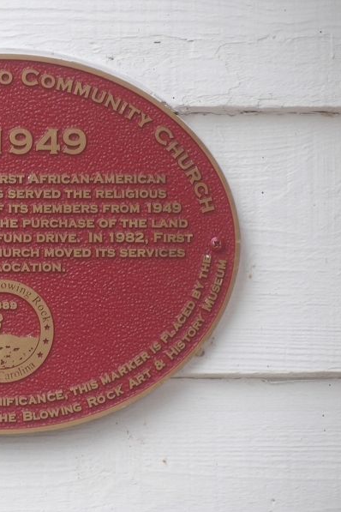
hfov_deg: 1.9
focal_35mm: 713
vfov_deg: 2.9
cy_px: 256
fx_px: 10130
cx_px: 6
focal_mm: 91.8
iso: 122
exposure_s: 1/100
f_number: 4.1
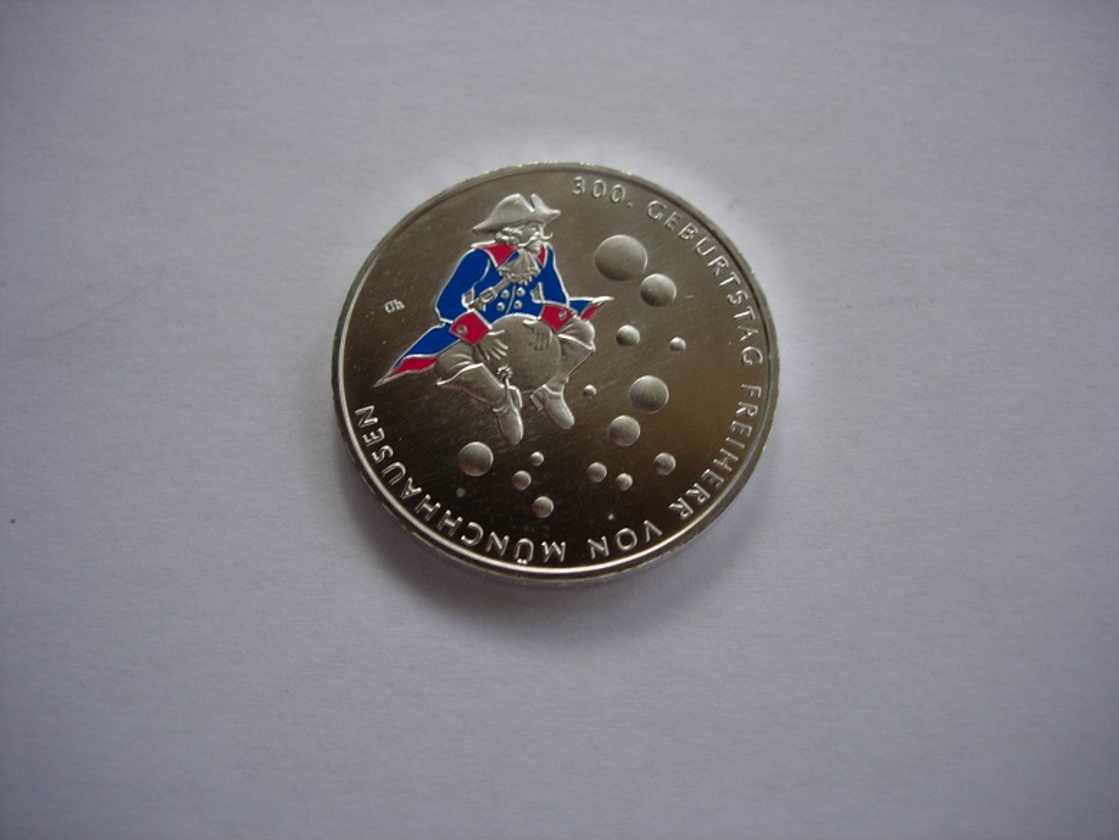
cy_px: 420
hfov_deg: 49.0
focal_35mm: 38
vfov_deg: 37.7
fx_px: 1229
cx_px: 560
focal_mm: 7.8
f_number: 2.8
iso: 64
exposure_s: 1/36.9
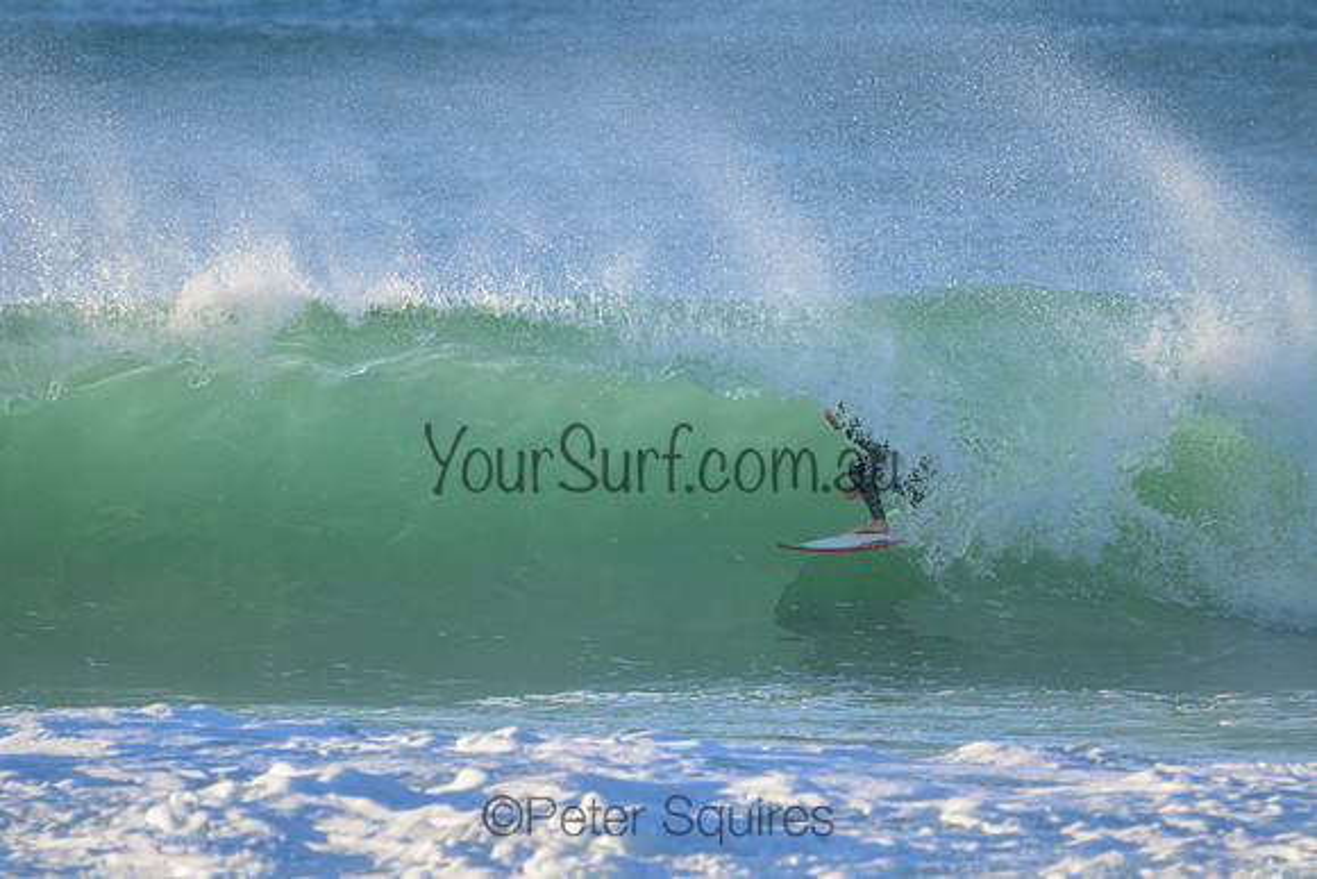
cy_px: 440
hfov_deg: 3.0
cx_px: 658
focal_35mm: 680
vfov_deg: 2.0
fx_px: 24881
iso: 4500
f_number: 11
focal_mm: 680
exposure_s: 1/2000
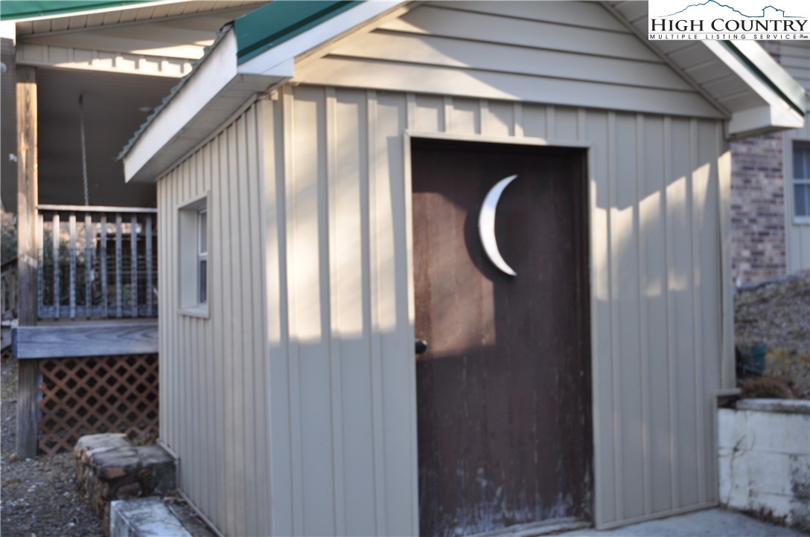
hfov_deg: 51.3
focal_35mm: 38
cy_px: 268
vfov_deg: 35.4
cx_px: 405
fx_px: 842
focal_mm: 25
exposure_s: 1/100
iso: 400
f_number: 5
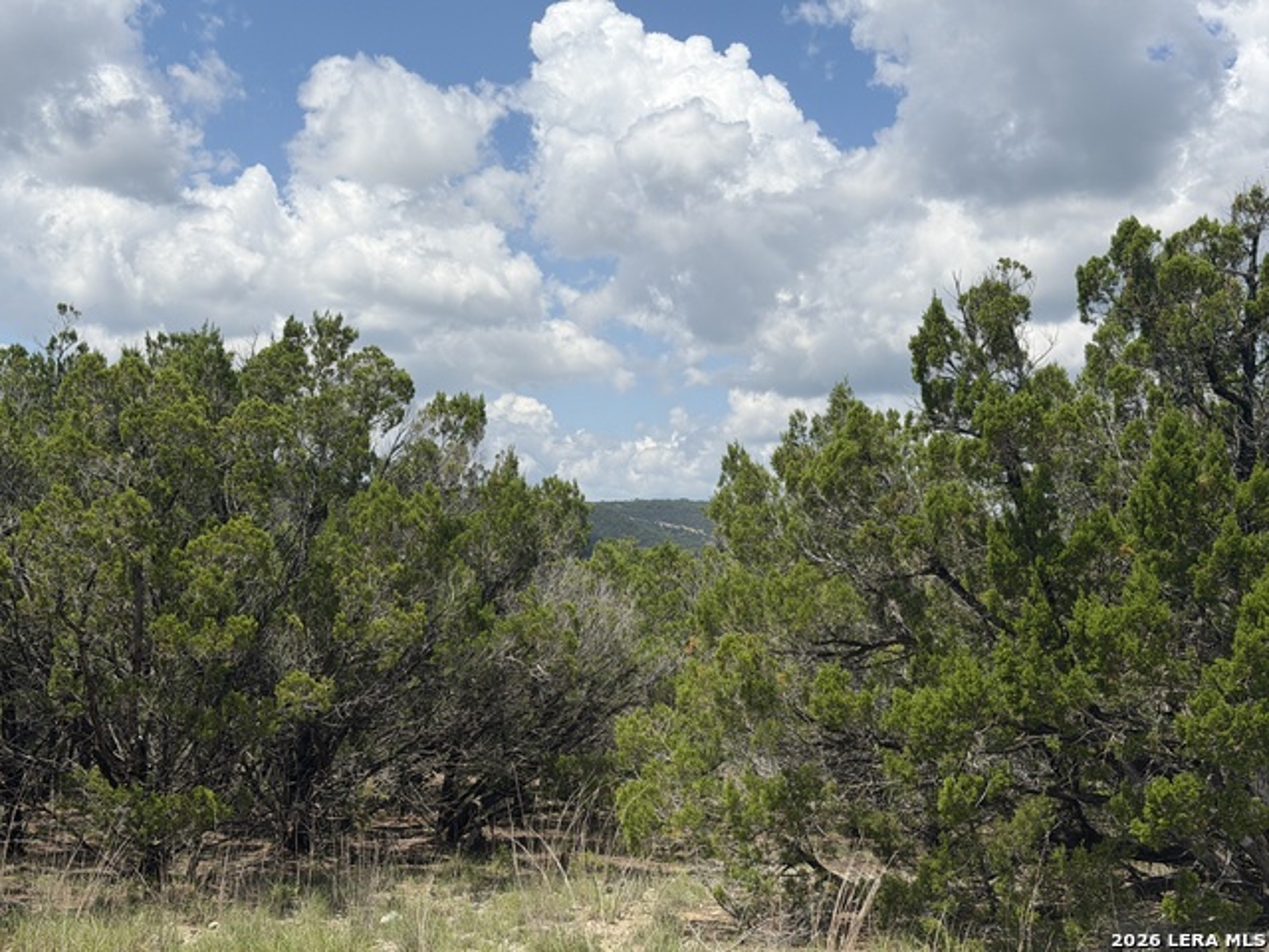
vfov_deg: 30.3
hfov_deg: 39.7
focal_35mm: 48
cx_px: 634
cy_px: 476
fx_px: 1760
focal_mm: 6.76
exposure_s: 1/7143
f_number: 1.78
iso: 64
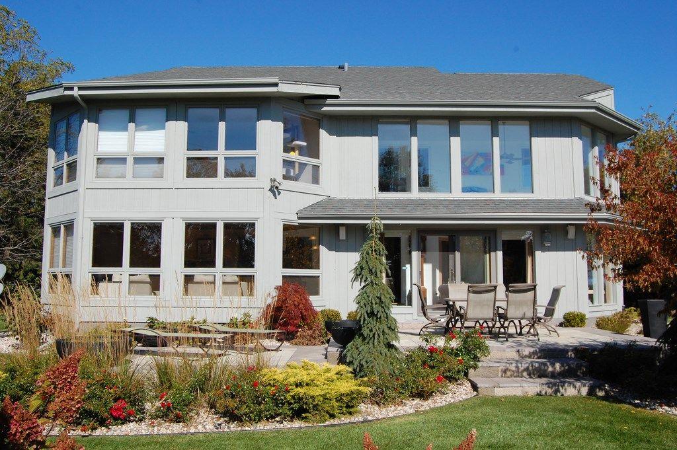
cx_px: 338
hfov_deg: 57.3
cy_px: 225
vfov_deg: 39.9
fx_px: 620
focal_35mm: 33
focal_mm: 22
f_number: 11
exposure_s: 1/500
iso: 400
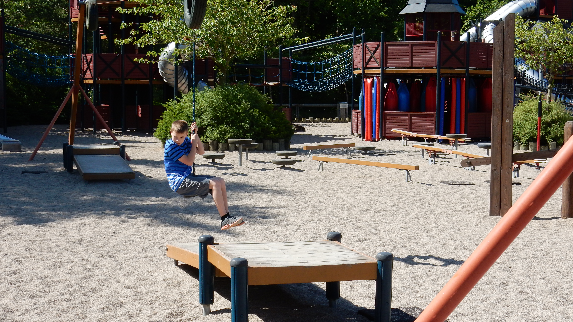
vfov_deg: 18.3
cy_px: 171
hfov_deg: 31.9
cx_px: 286
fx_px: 1003
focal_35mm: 66
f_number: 4.5
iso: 125
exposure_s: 1/640
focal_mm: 10.7
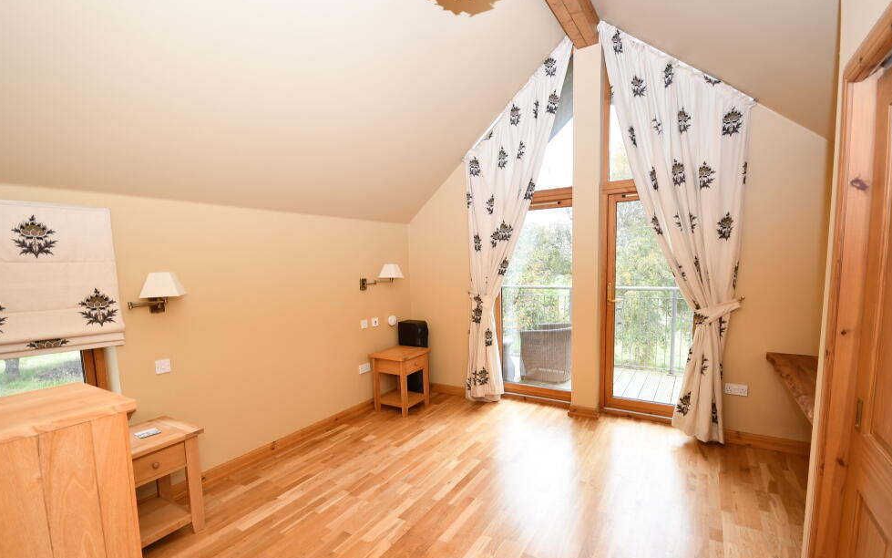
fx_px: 389
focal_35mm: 16
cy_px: 307
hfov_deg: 97.8
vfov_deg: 71.1
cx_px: 446
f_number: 4
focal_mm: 10
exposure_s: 1/60
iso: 450
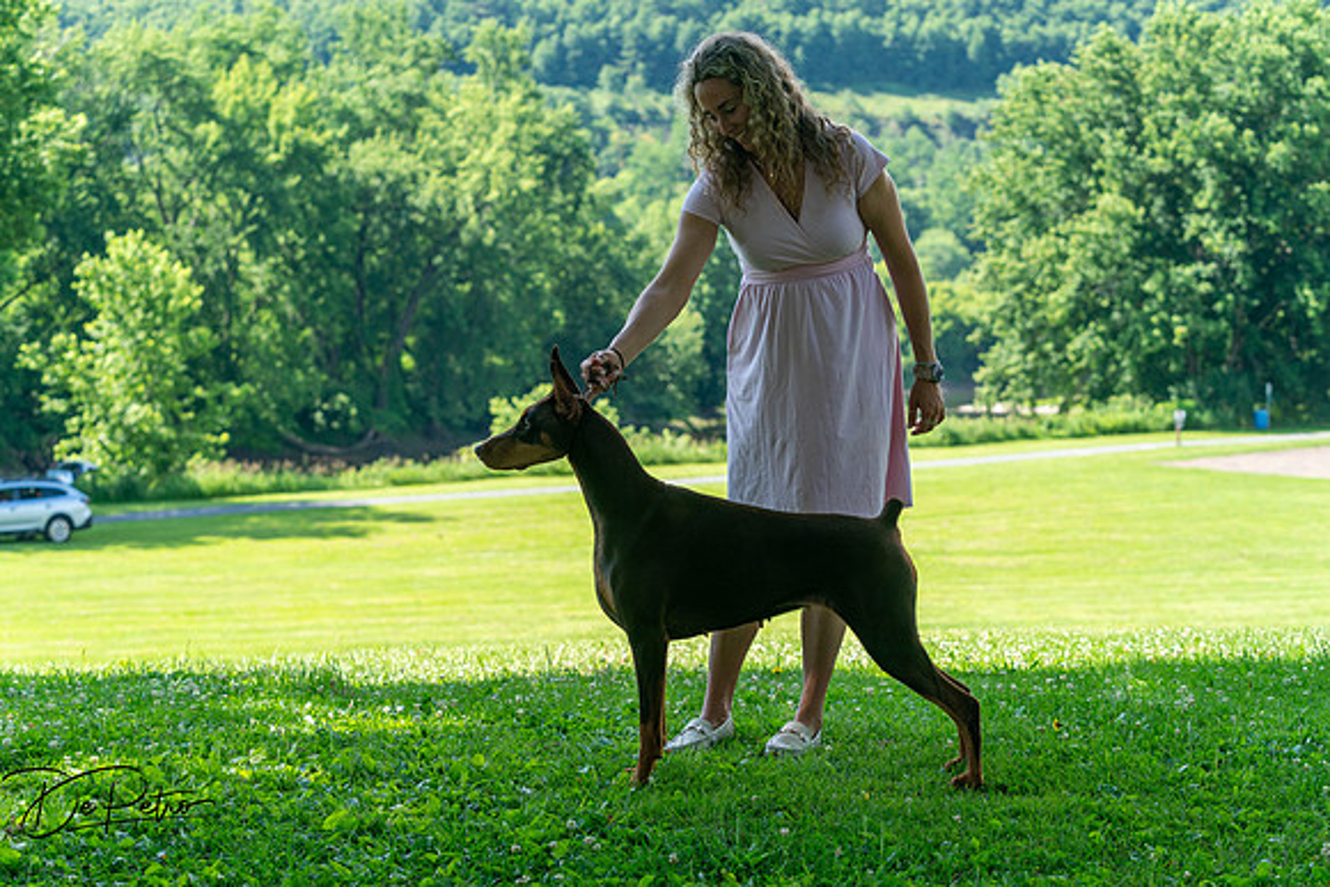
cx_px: 665
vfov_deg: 19.5
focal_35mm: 70
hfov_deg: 28.8
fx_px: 2587
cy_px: 444
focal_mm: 70
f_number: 5
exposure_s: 1/800
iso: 500
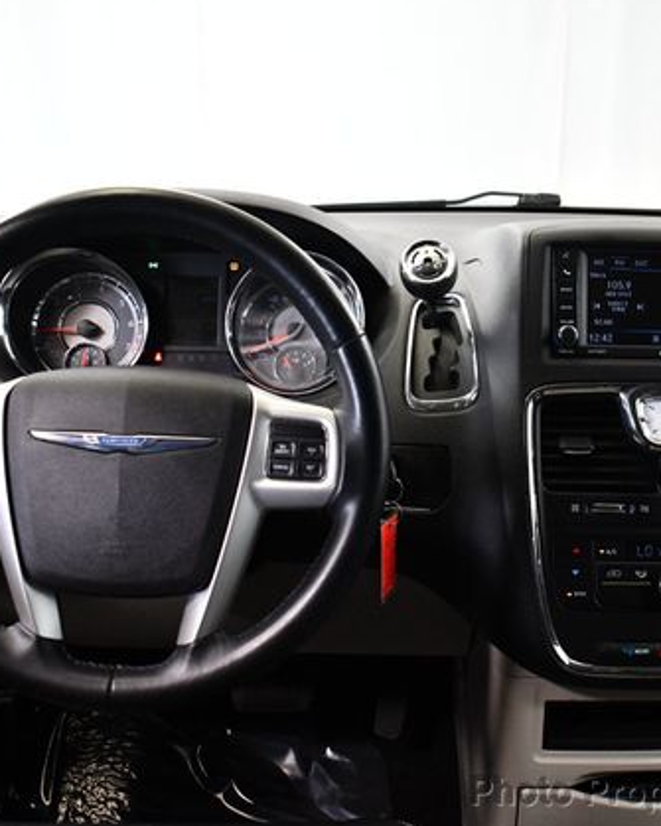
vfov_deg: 42.9
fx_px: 1052
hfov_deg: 34.5
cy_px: 408
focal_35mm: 43
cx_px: 446
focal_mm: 20
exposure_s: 1/100
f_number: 3.8
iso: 3200
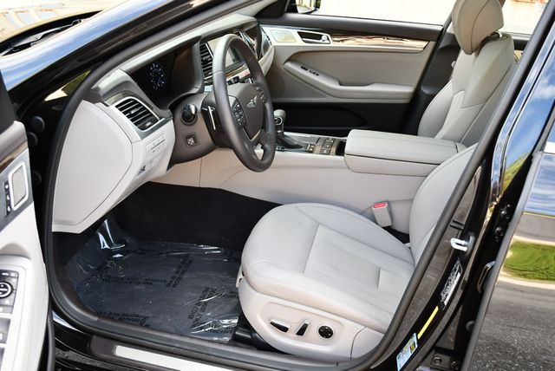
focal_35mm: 36
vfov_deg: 36.9
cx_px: 278
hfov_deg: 53.1
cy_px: 186
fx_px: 555
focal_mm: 18
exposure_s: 1/250
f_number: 3.5
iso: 560
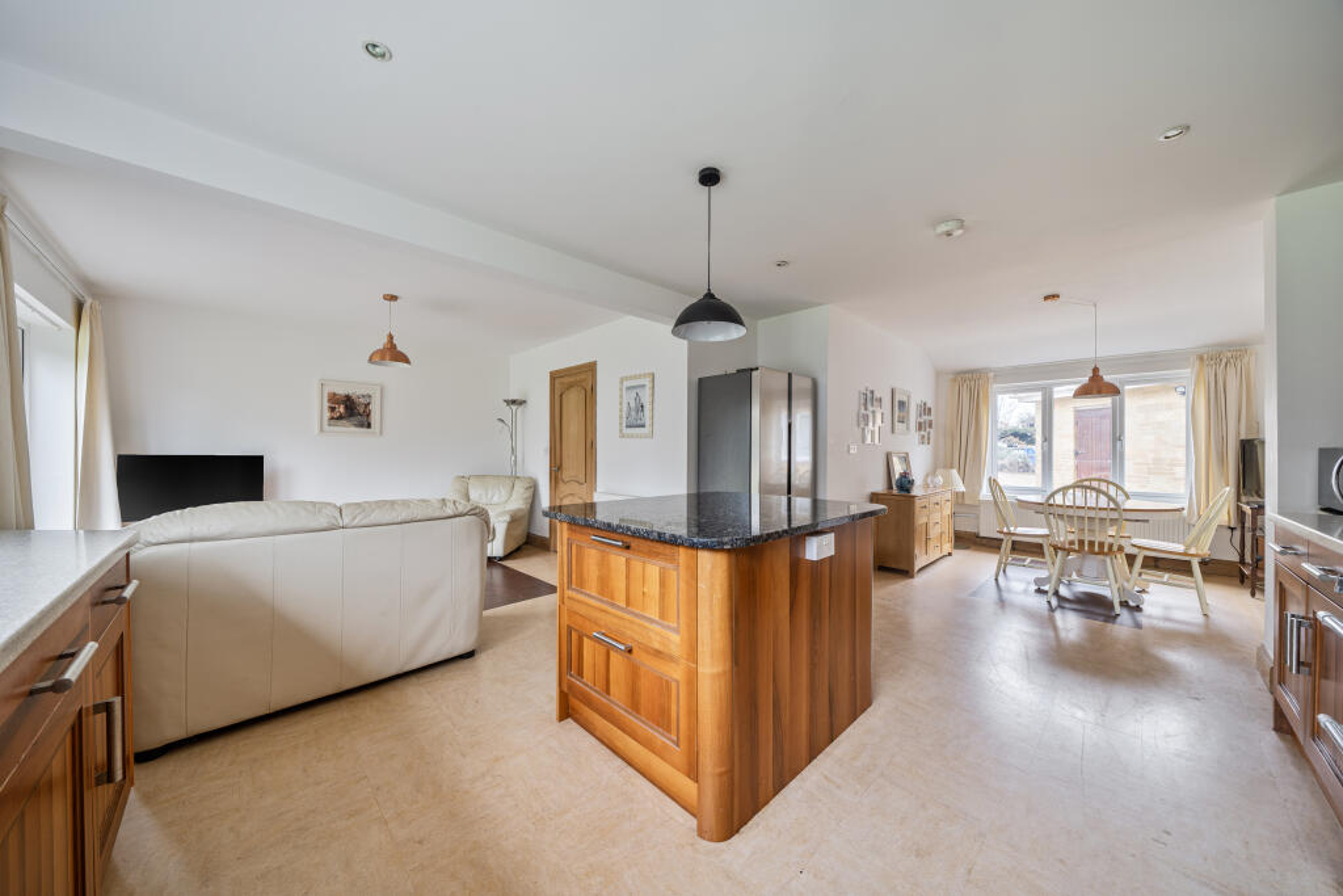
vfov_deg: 90.0
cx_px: 672
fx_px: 448
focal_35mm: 12
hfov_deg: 112.6
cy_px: 448
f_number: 8
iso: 100
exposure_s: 1
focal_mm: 12
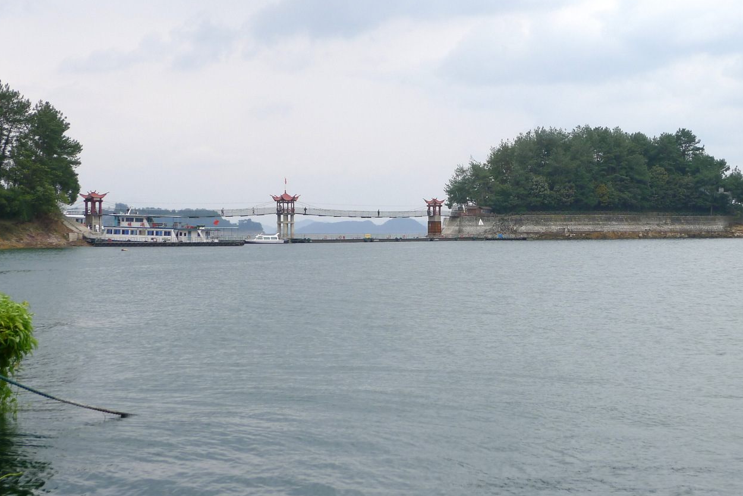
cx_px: 418
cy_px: 235
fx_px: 1362
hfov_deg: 30.5
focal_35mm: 66
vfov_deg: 20.6
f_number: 3.2
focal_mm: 11.7
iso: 80
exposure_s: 1/500
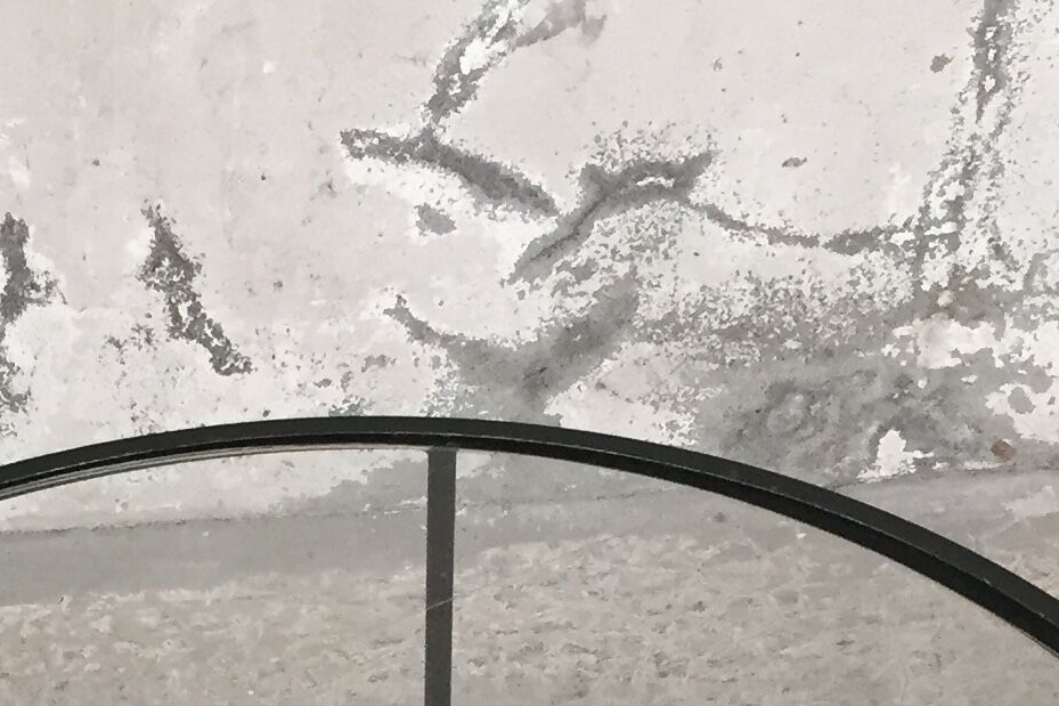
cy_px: 1259
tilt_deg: -49.6
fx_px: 3117
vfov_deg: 11.9
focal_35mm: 106
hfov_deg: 19.0
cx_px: 138
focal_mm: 4.15
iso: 125
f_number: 2.2
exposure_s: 1/33
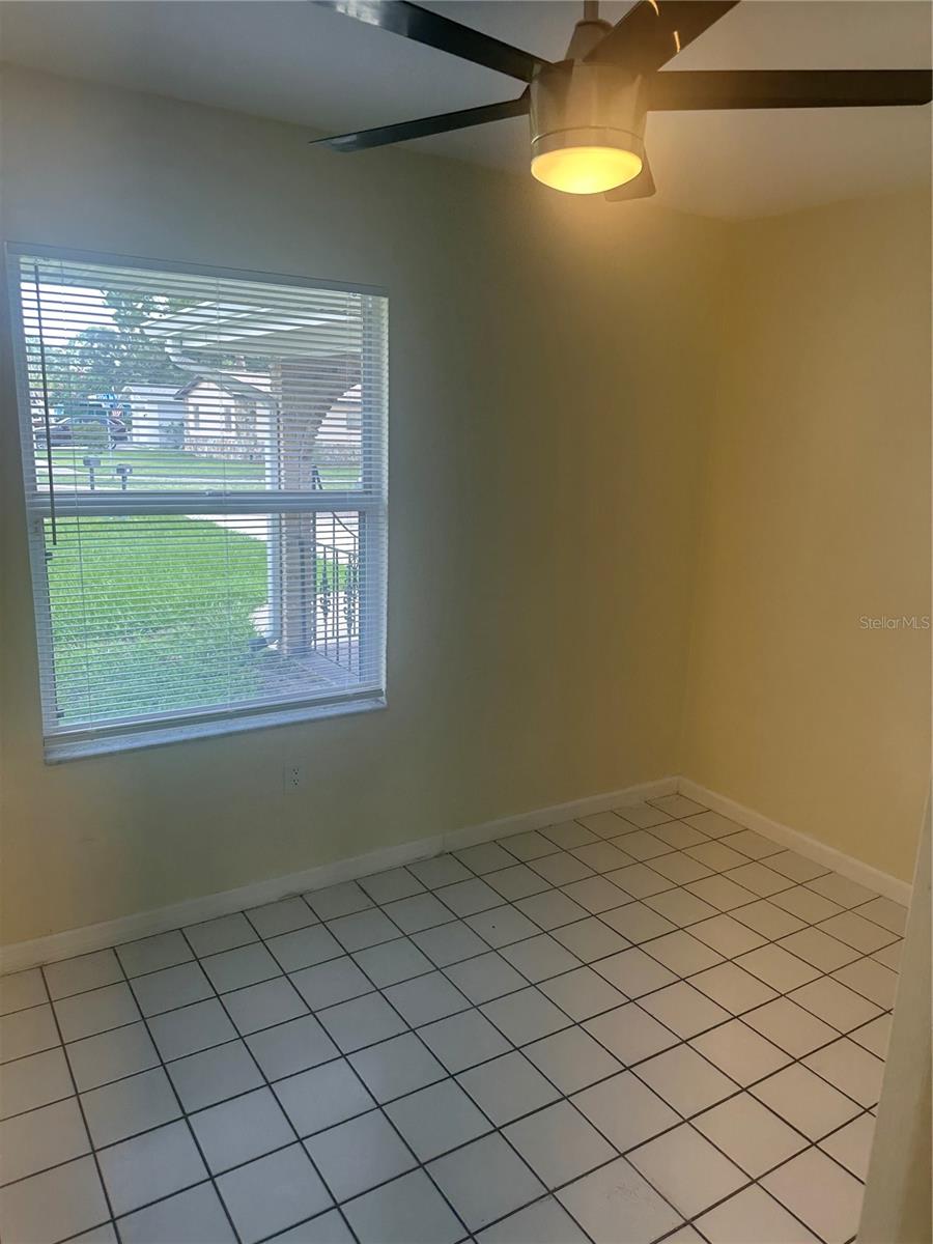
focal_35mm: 24
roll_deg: -2.1
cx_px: 466
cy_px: 622
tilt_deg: -12.3
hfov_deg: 56.8
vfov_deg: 71.6
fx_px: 862
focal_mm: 6.86
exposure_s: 1/120
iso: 100
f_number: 1.78
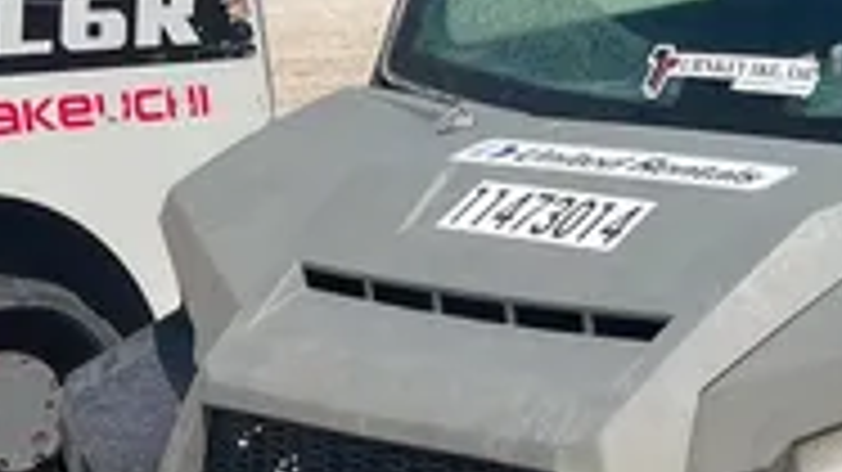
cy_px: 627
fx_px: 2477
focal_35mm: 111
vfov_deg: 10.6
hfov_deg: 17.7
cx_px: 1180
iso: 50
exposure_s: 1/4016
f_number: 1.6
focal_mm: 5.1
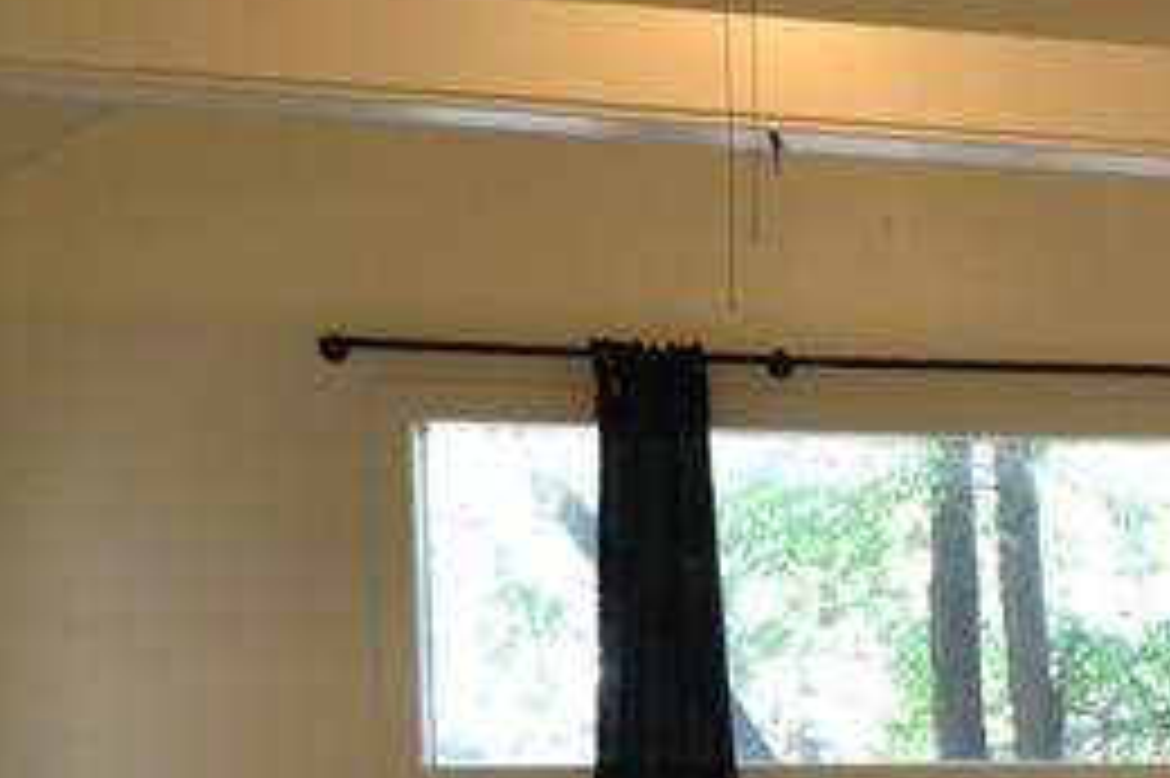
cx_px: 1359
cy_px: 886
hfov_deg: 29.7
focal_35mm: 59
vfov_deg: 21.6
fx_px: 1916
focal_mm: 10
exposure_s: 1/60
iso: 450
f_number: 3.5
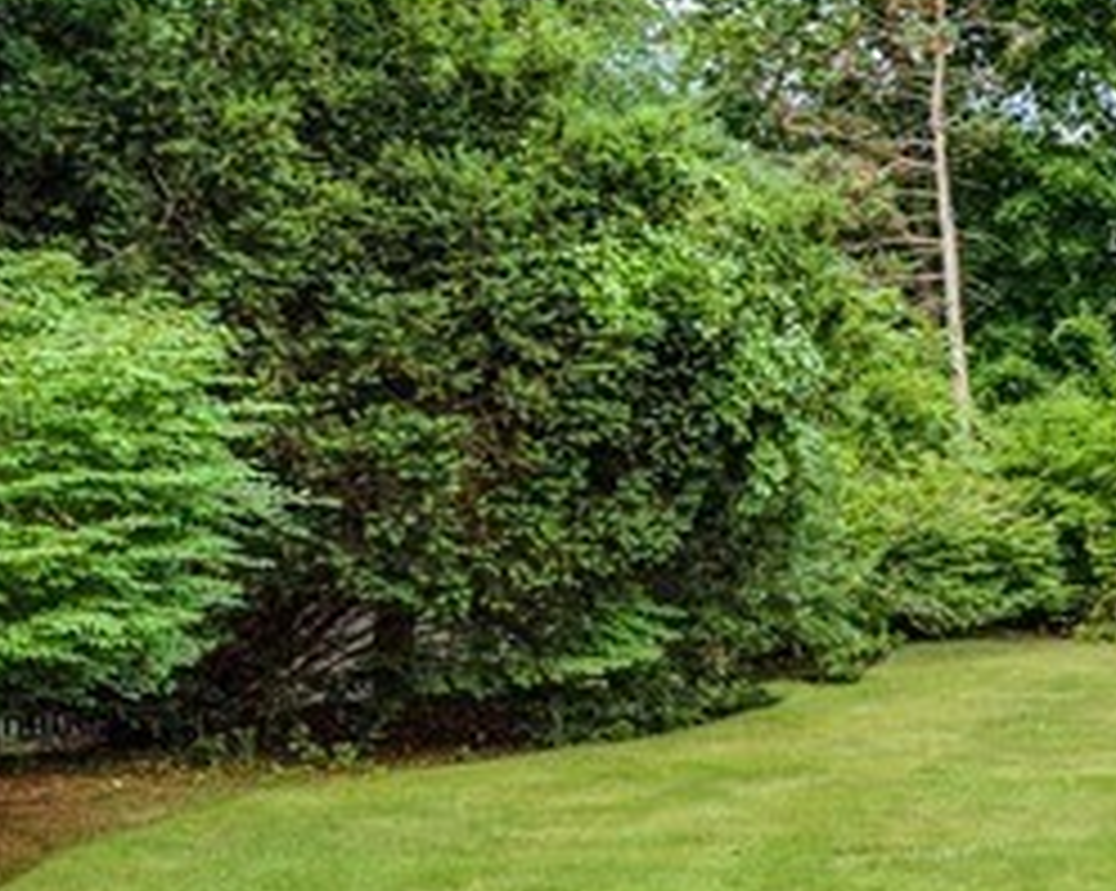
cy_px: 538
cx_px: 1552
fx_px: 2046
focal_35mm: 62
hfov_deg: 25.1
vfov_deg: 24.5
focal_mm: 16
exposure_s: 1/320
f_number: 5.6
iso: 320
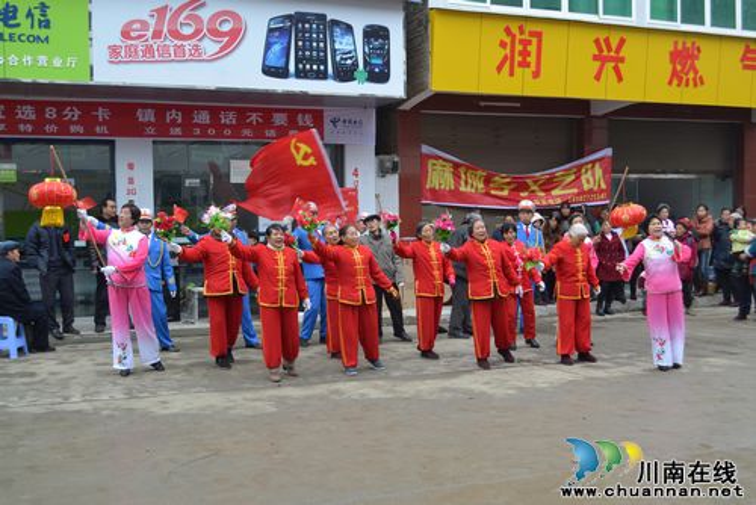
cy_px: 252
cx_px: 378
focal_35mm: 39
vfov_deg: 34.3
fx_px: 819
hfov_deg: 49.5
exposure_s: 1/125
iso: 280
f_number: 5.6
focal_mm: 26
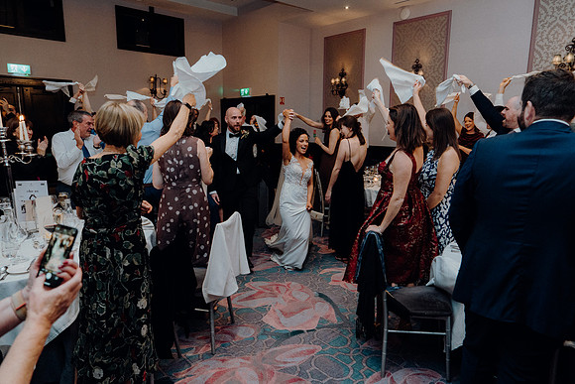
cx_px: 288
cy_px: 192
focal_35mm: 24
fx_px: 383
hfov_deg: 73.7
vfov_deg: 53.2
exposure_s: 1/160
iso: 2500
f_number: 3.5
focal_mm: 24
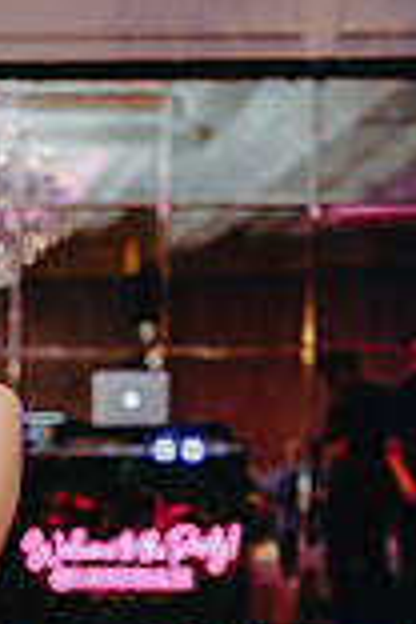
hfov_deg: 13.1
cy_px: 784
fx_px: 1751
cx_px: -124
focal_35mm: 101
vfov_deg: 18.9
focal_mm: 35
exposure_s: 1/250
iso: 1250
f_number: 2
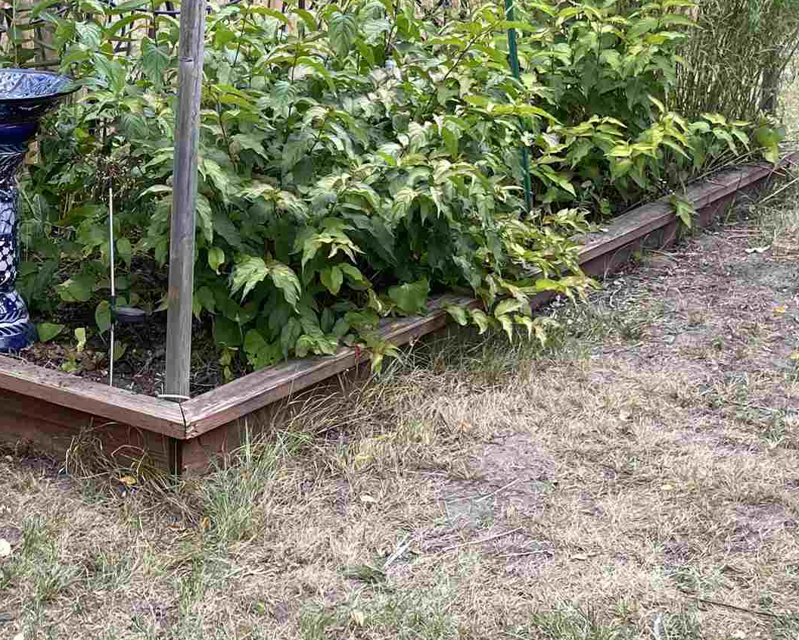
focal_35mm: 71
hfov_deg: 26.3
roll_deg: +0.2
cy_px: 56
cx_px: 167
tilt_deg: -9.4
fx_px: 1679
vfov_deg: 21.1
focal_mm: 5.1
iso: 32
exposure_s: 1/152
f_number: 1.6
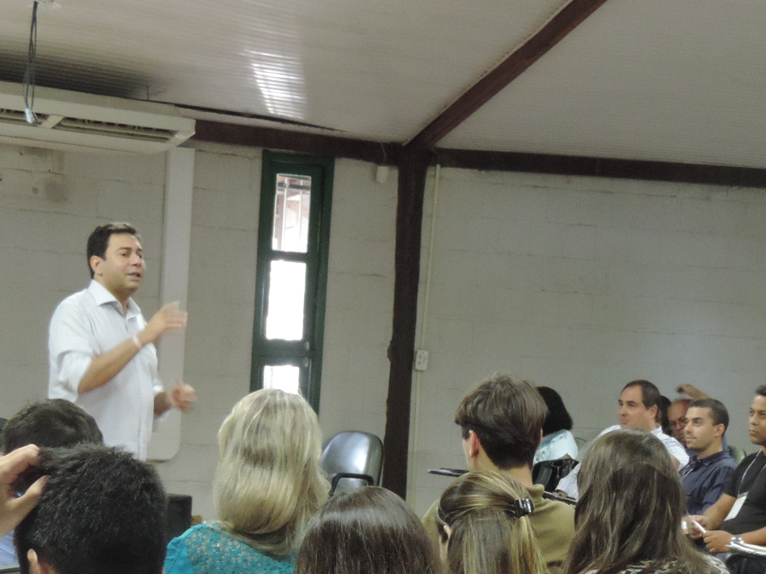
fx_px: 2301
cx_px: 423
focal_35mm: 104
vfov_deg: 14.1
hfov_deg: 18.9
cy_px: 531
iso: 560
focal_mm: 8.3
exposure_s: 1/13
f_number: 3.5
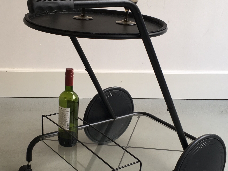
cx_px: 102
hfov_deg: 32.2
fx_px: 395
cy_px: 104
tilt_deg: -24.2
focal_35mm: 60
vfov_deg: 24.4
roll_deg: -1.8
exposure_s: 1/50
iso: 25
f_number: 2.2
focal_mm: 4.15
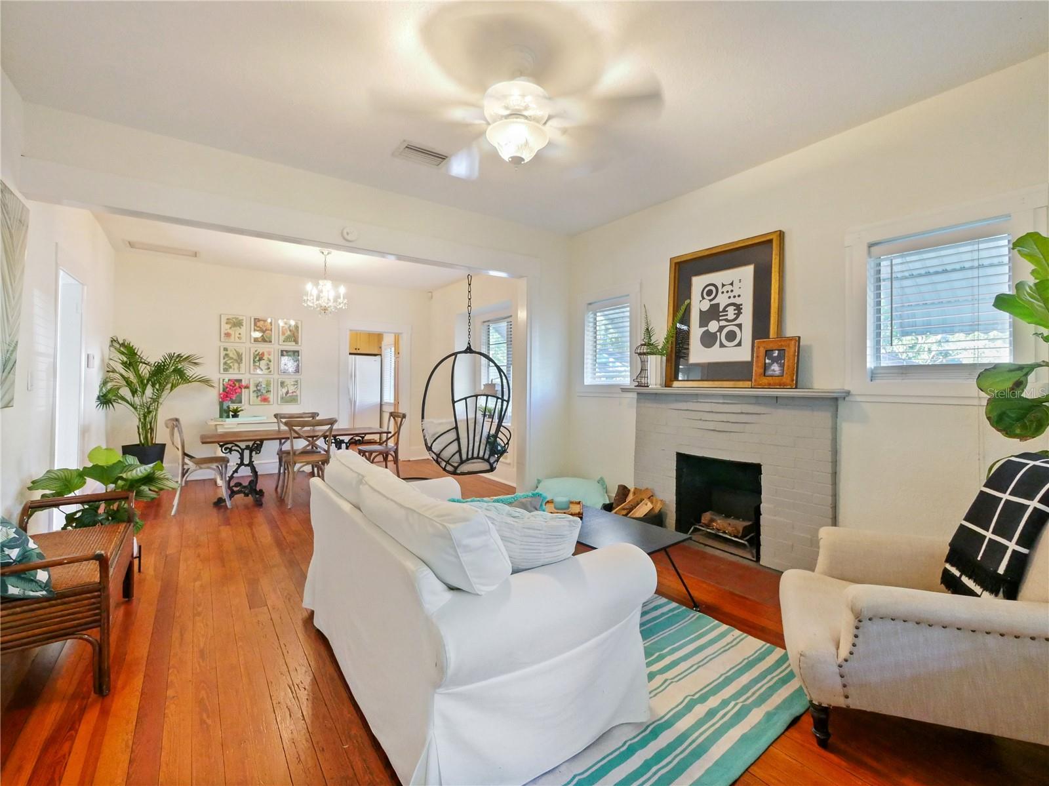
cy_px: 393
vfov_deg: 85.6
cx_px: 524
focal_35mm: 14
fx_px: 424
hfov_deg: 102.1
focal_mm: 7
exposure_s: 1/50
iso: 3200
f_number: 4
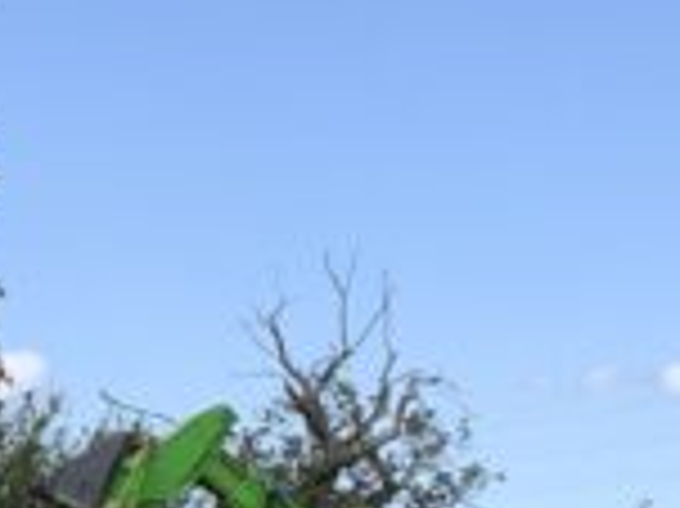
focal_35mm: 197
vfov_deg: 7.5
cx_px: -176
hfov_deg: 9.9
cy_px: 486
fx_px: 3867
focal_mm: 3
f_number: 1.8
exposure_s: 1/719
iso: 16
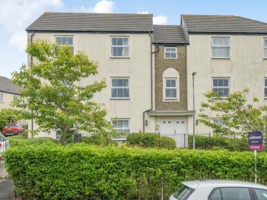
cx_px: 154
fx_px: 301
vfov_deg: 36.8
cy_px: 114
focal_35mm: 39
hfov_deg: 47.7
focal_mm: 20
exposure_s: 1/250
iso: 400
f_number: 8
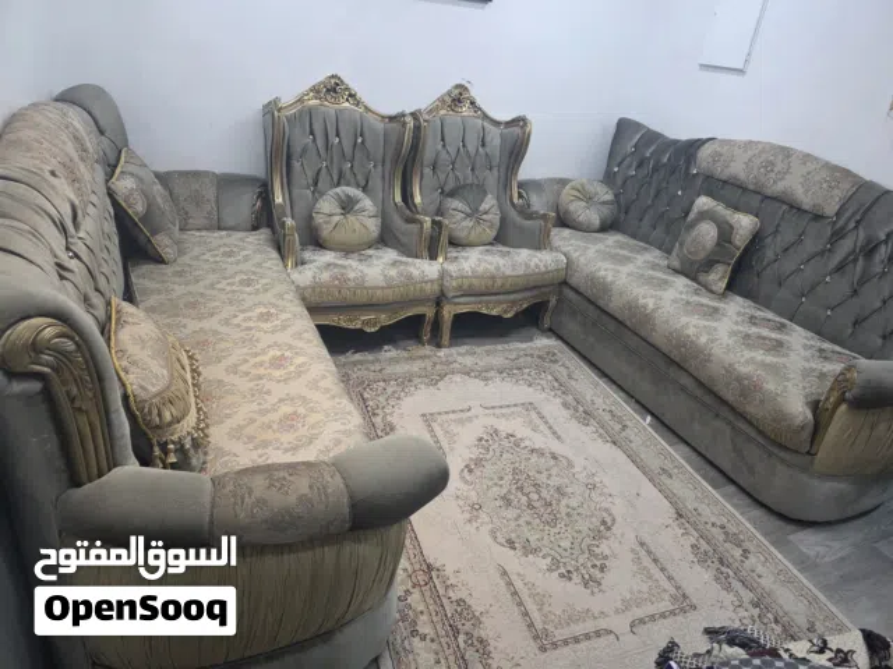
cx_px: 446
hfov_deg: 73.9
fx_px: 593
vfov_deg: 58.9
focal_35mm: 23
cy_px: 334
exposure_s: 1/100
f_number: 1.7
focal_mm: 6.3
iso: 320
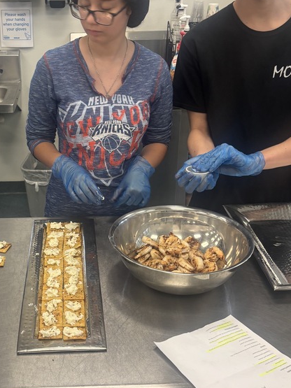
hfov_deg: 29.8
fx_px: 538
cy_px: 192
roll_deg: +0.0
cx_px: 75
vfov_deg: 39.7
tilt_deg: -26.4
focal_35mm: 48
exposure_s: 1/60
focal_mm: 5.96
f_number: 1.6
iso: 80
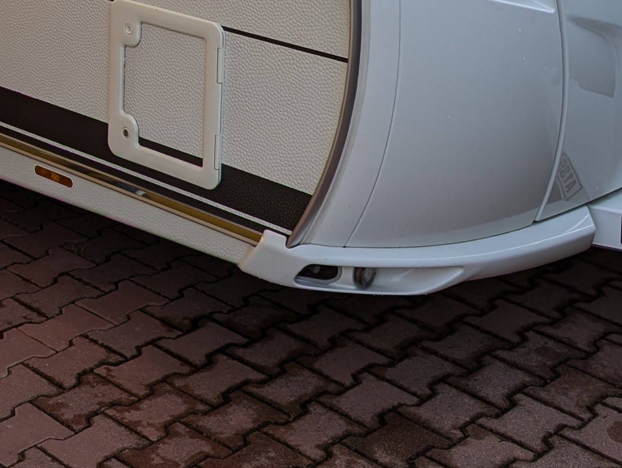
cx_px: 70
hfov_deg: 25.5
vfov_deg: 18.4
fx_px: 1331
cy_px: -164
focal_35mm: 74
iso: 46
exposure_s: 1/615
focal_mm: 6.81
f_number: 1.85
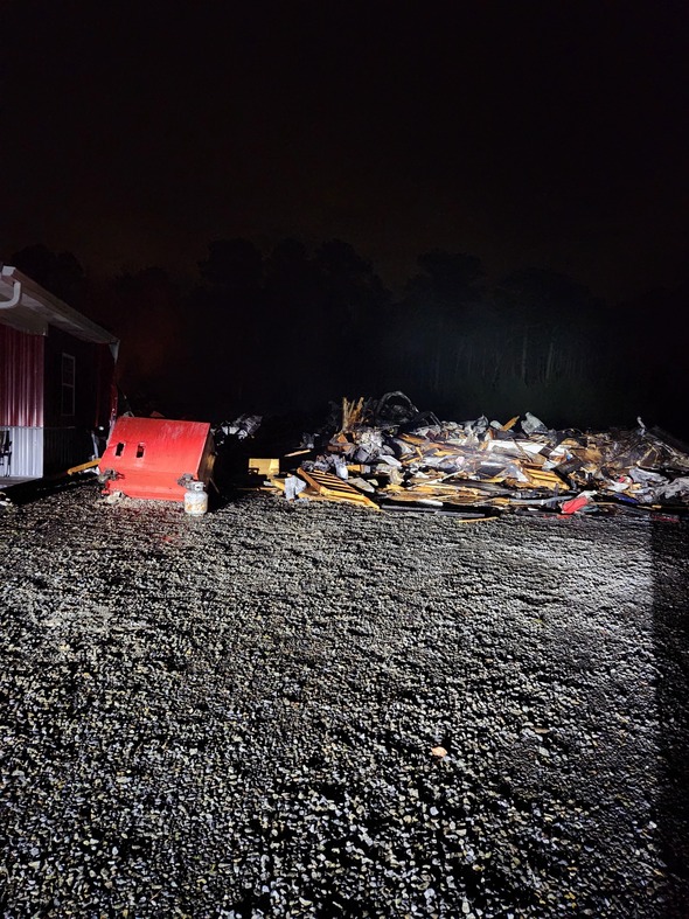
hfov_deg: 58.9
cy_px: 460
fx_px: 611
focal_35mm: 23
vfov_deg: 73.9
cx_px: 344
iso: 1250
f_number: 1.8
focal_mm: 5.4
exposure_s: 1/13
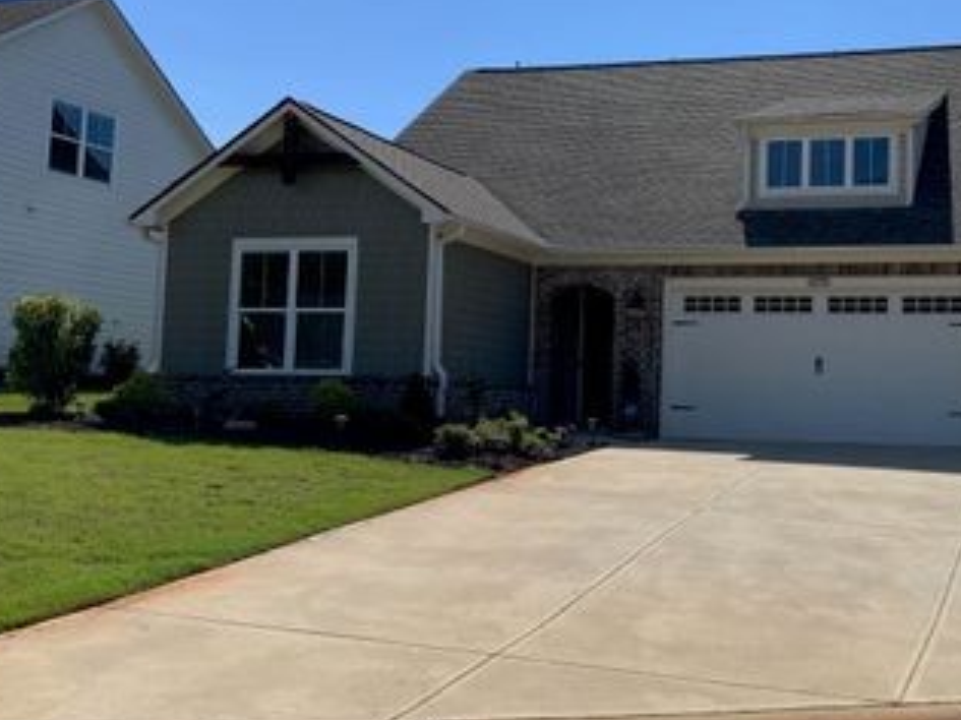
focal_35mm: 46
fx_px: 1277
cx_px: 717
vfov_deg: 31.5
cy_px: 310
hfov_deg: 40.1
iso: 20
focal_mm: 3
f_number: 1.8
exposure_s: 1/2538
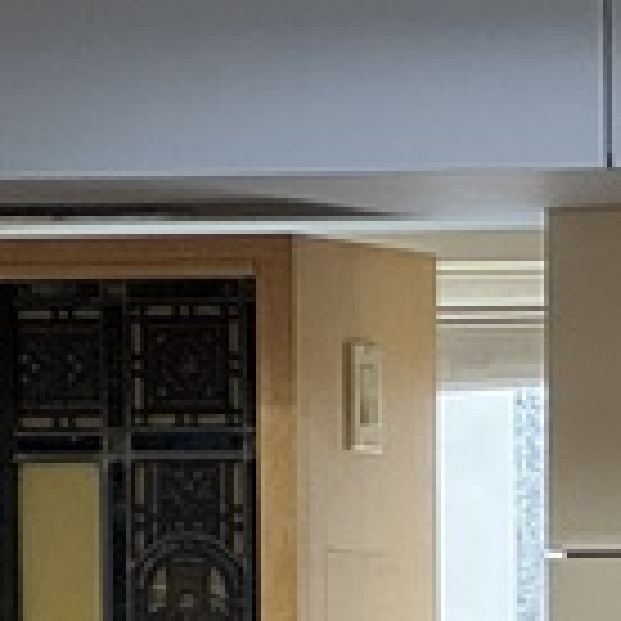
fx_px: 10250
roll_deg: +0.2
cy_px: 1494
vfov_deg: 3.4
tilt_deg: -3.4
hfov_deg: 3.4
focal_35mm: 505
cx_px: 1804
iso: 125
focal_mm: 9
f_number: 2.8
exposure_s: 1/60
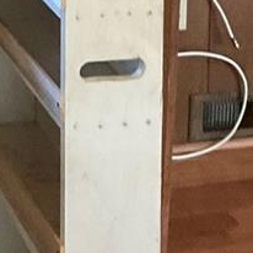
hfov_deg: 11.2
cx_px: -154
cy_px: -252
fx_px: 1232
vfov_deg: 10.7
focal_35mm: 149
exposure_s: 1/60
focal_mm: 3
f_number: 1.8
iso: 200
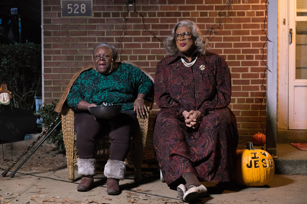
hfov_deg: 32.4
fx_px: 529
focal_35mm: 62
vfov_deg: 21.9
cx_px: 152
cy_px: 103
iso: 6400
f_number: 4
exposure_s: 1/60
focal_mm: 40.7
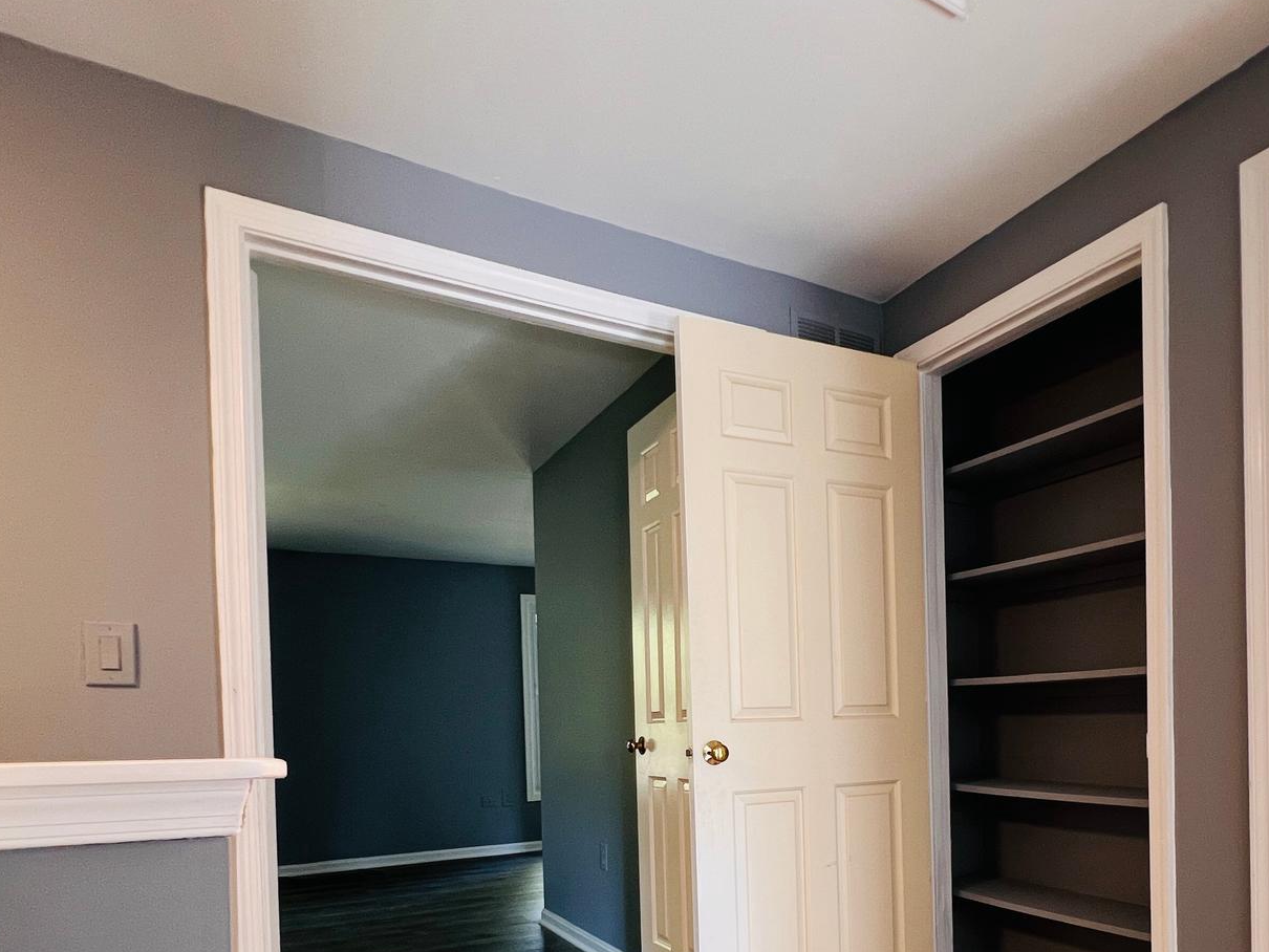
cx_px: 760
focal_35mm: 22
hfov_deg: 75.5
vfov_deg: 57.2
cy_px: 743
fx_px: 807
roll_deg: +1.1
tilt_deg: -1.8
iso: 200
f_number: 1.8
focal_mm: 1.57
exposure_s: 1/60
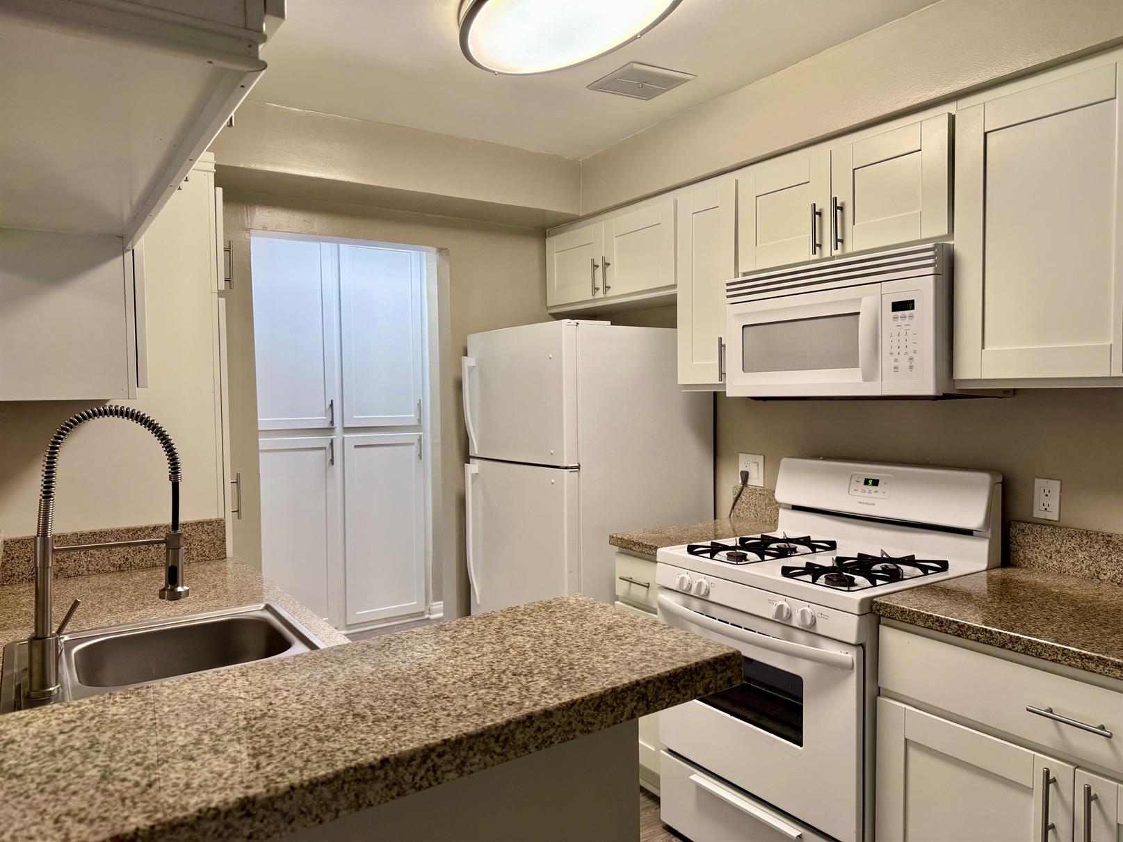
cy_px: 421
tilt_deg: -2.0
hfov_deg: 71.6
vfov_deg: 56.8
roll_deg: +0.7
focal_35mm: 24
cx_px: 562
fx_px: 779
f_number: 1.78
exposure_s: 1/120
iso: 100
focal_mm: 6.76
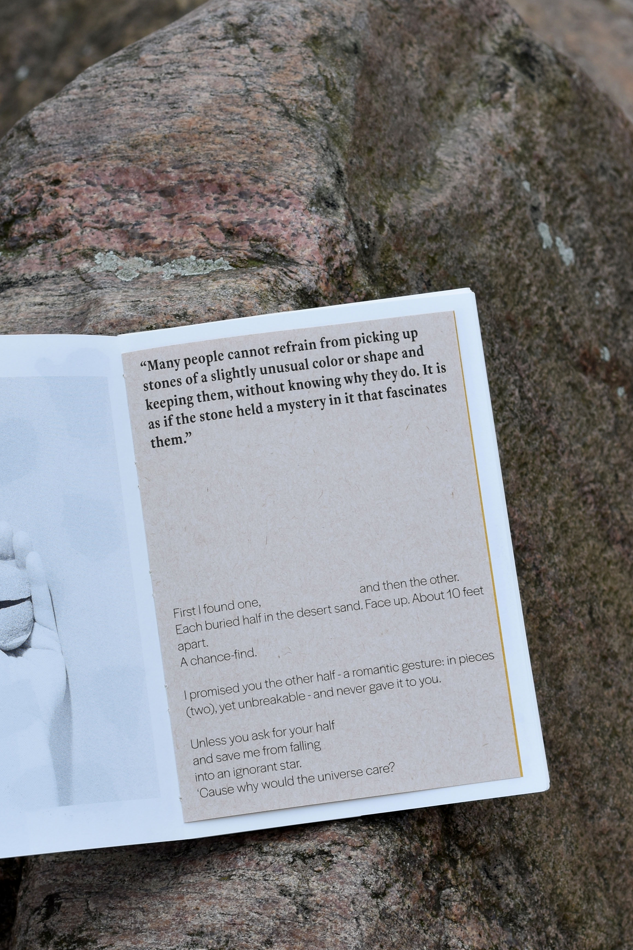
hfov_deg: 10.6
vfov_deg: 15.9
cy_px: 491
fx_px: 3401
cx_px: 194
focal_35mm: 129
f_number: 5.6
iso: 200
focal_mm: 50
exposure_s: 1/125
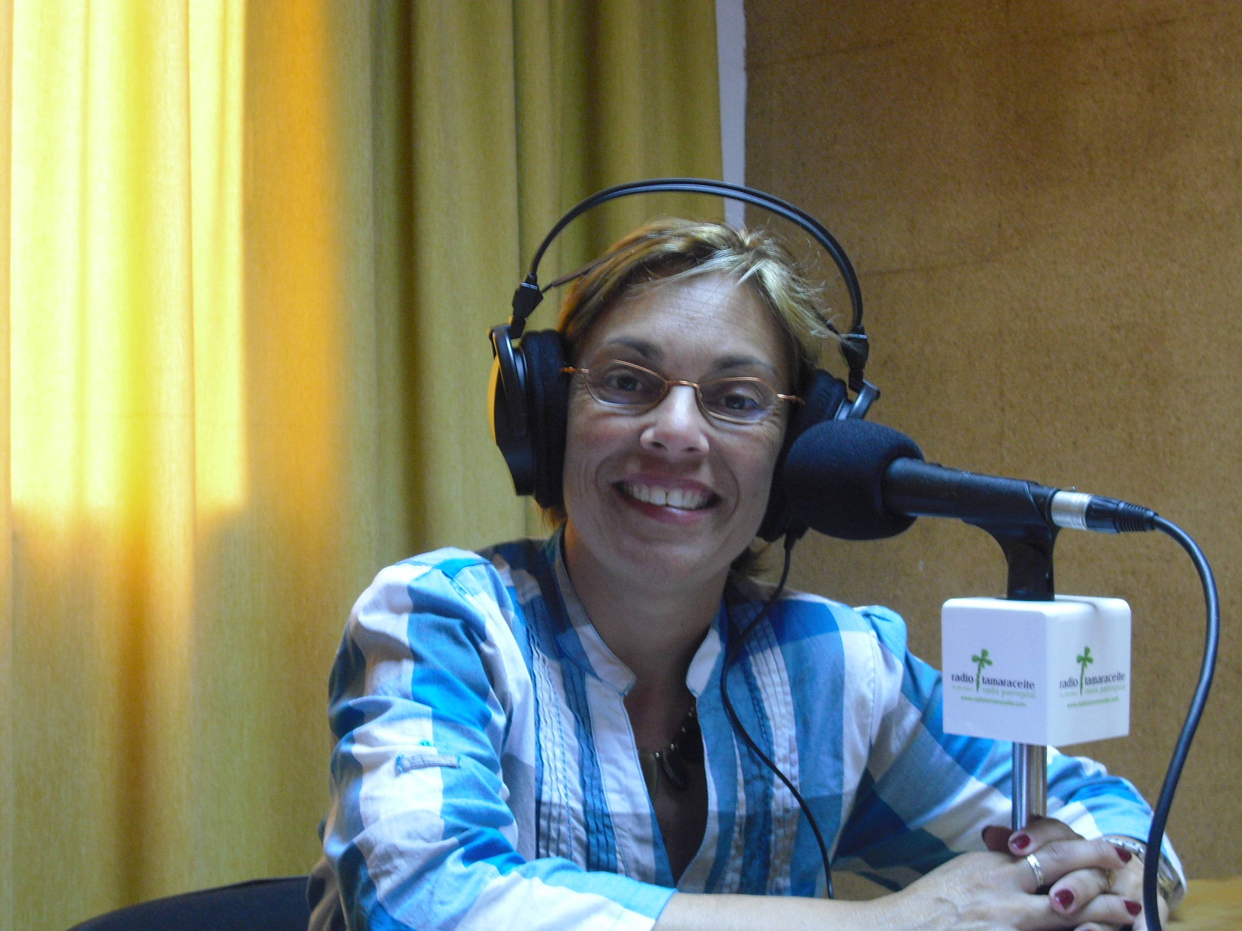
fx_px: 2332
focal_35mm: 65
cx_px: 621
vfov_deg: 22.6
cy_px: 466
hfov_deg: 29.8
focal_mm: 10.7
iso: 200
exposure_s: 1/15
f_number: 3.8
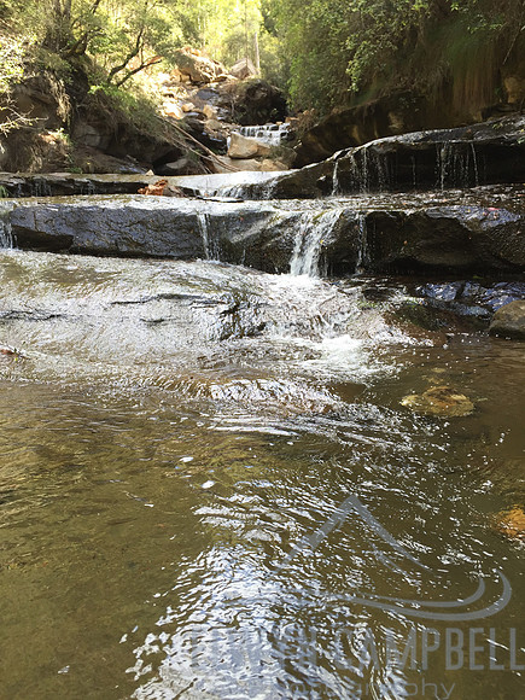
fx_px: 586
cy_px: 350
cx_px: 262
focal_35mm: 29
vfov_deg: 61.7
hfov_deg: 48.2
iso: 32
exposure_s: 1/120
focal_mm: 4.15
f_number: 2.2
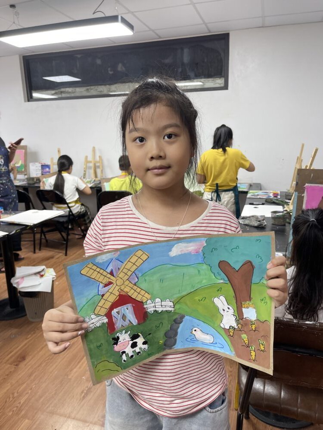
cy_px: 215
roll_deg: +1.7
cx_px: 162
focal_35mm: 25
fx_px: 311
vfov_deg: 69.4
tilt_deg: -13.6
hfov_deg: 54.9
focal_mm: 5.1
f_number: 1.6
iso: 100
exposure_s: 1/100
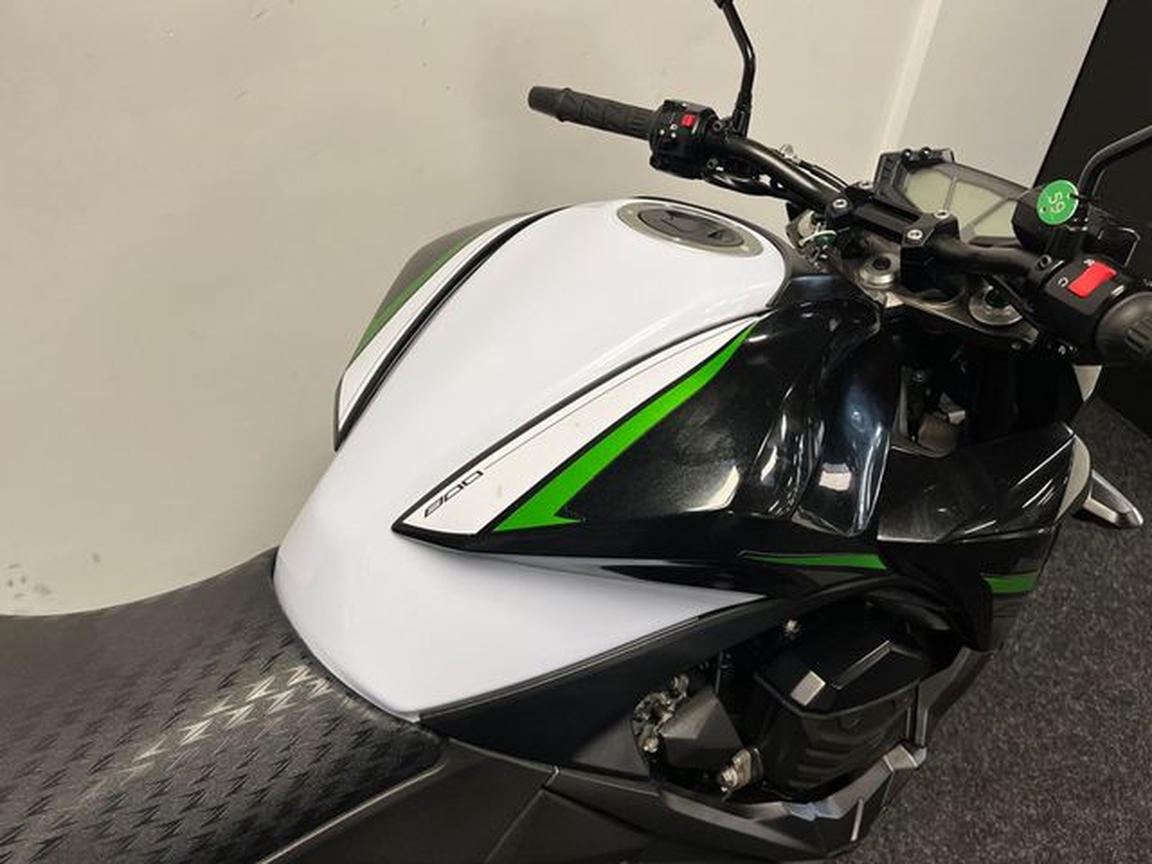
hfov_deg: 67.3
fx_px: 865
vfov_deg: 53.1
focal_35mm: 26
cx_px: 576
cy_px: 432
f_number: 1.6
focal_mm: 5.1
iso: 125
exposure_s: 1/100
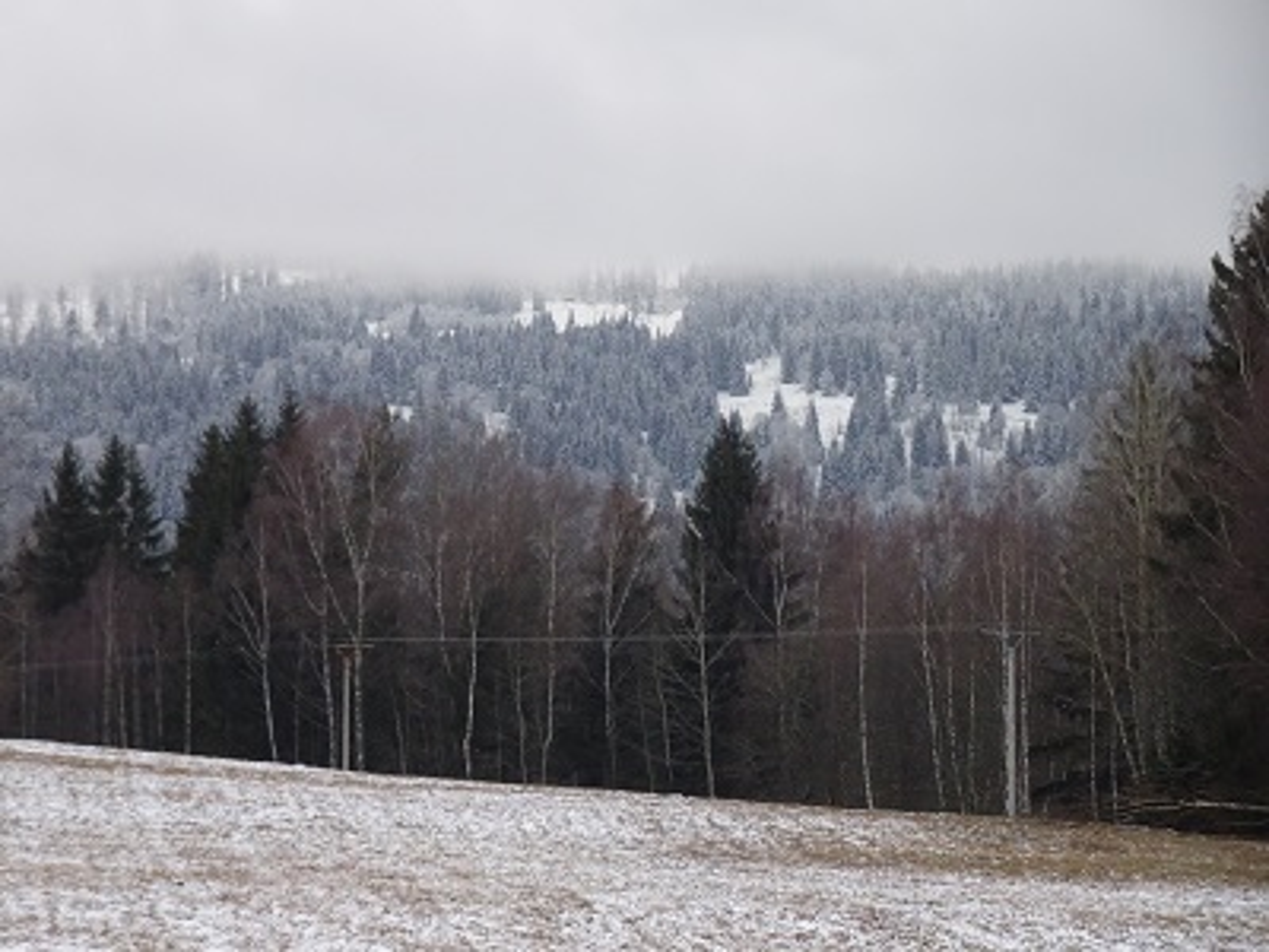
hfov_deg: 11.4
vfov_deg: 8.6
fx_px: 6342
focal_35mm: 173
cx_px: 634
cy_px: 476
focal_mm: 29.57
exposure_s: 1/200
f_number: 5.6
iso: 500
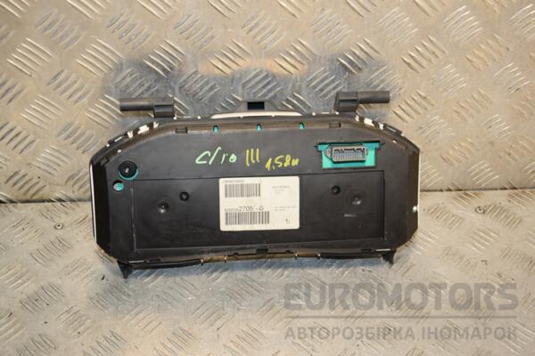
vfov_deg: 23.8
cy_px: 178
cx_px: 268
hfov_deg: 35.1
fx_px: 847
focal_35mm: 57
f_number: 5.6
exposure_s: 1/200
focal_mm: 38
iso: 800
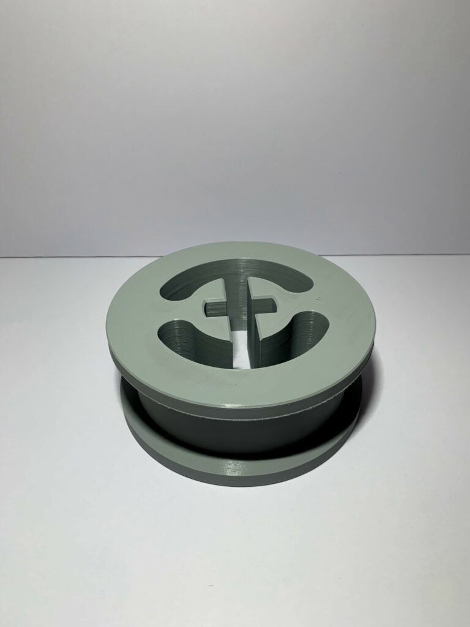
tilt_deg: -35.7
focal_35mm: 26
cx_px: 235
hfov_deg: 53.1
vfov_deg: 67.3
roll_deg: +3.3
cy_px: 314
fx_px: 471
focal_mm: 4.25
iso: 80
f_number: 1.8
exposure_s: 1/121
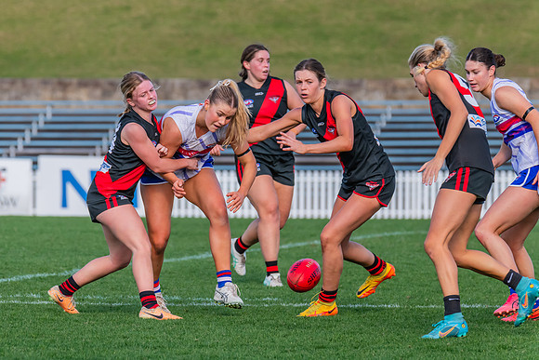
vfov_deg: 3.1
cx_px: 148
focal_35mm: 450
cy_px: 148
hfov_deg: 4.6
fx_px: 6738
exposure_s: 1/1250
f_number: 8
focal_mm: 310
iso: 800
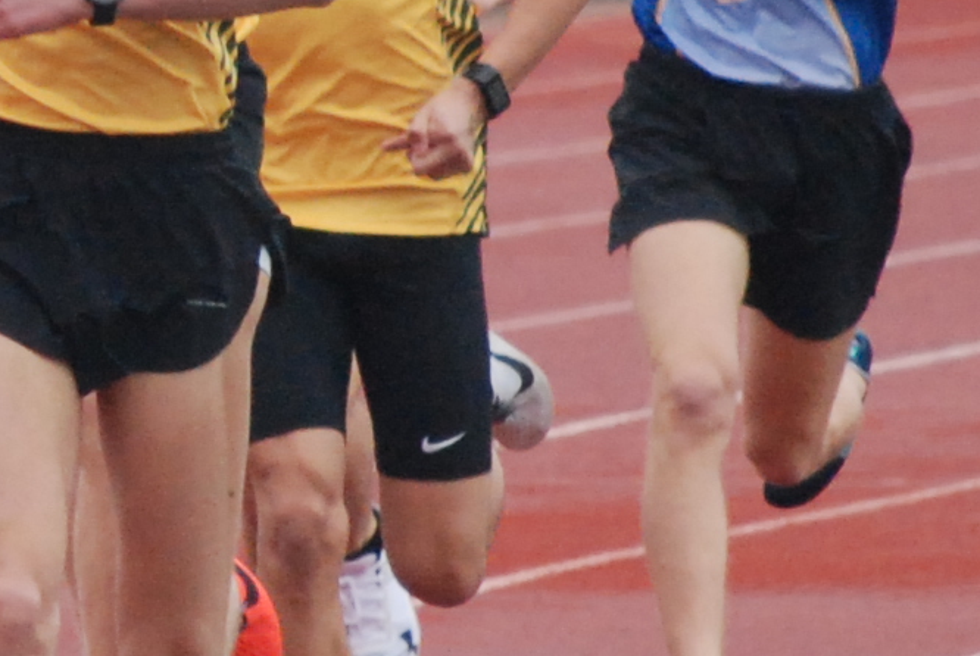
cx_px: -277
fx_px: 39194
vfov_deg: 1.0
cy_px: 79
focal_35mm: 1438
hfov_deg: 1.4
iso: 1000
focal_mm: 165
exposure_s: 1/1600
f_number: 5.3
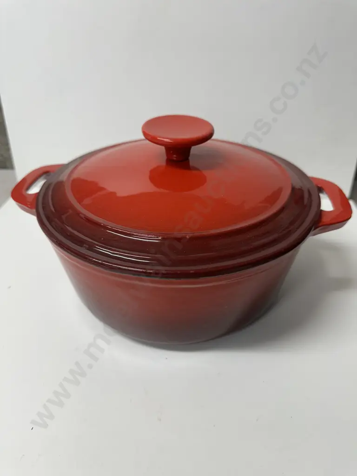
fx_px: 330
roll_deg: -1.5
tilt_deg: -35.5
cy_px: 238
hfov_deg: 56.8
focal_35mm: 24
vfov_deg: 71.6
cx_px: 178
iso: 125
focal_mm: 6.86
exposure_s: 1/100
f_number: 1.78
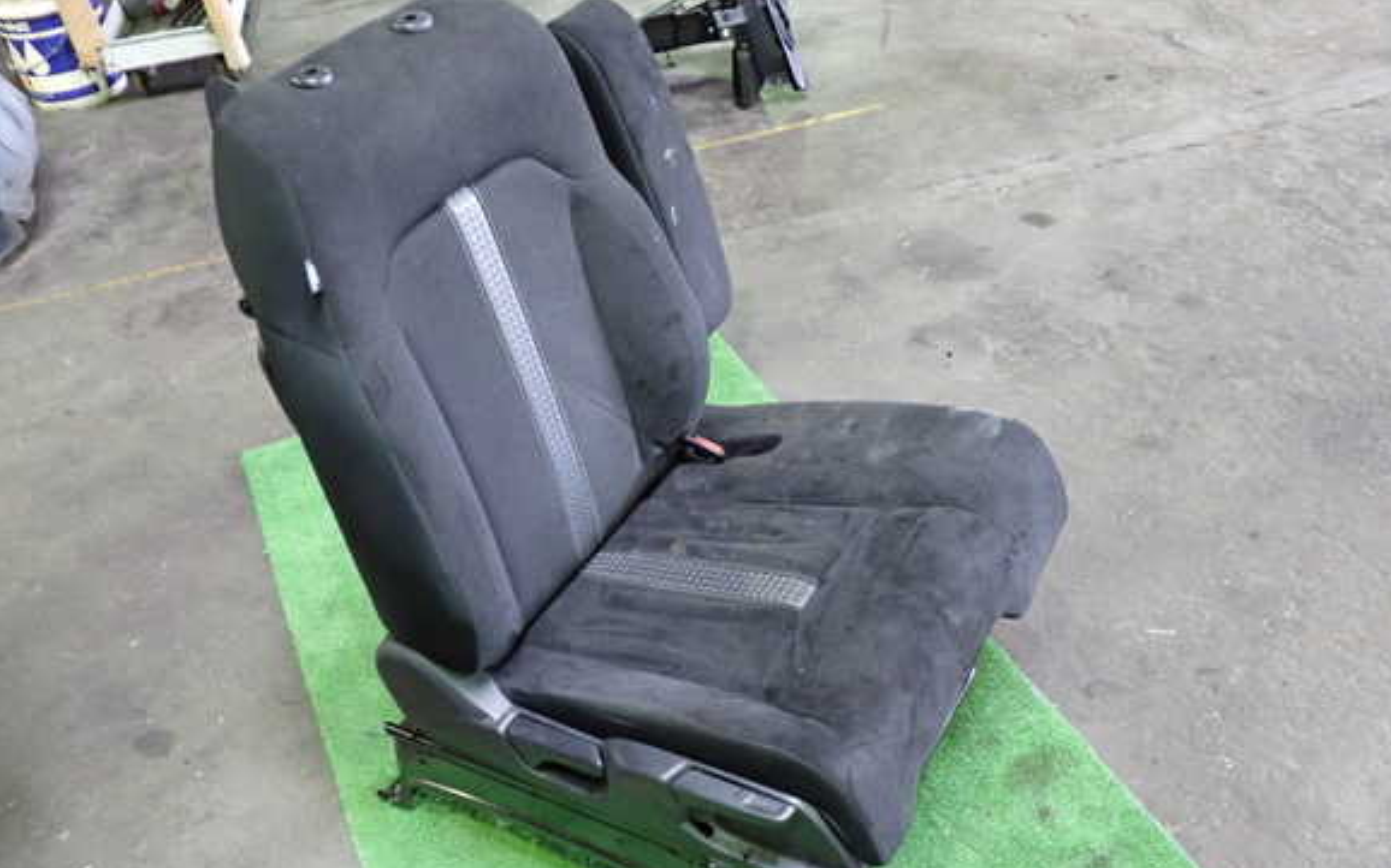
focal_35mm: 33
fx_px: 1251
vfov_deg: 38.3
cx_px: 676
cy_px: 478
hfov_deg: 58.1
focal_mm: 5.4
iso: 640
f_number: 2.3
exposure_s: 1/30
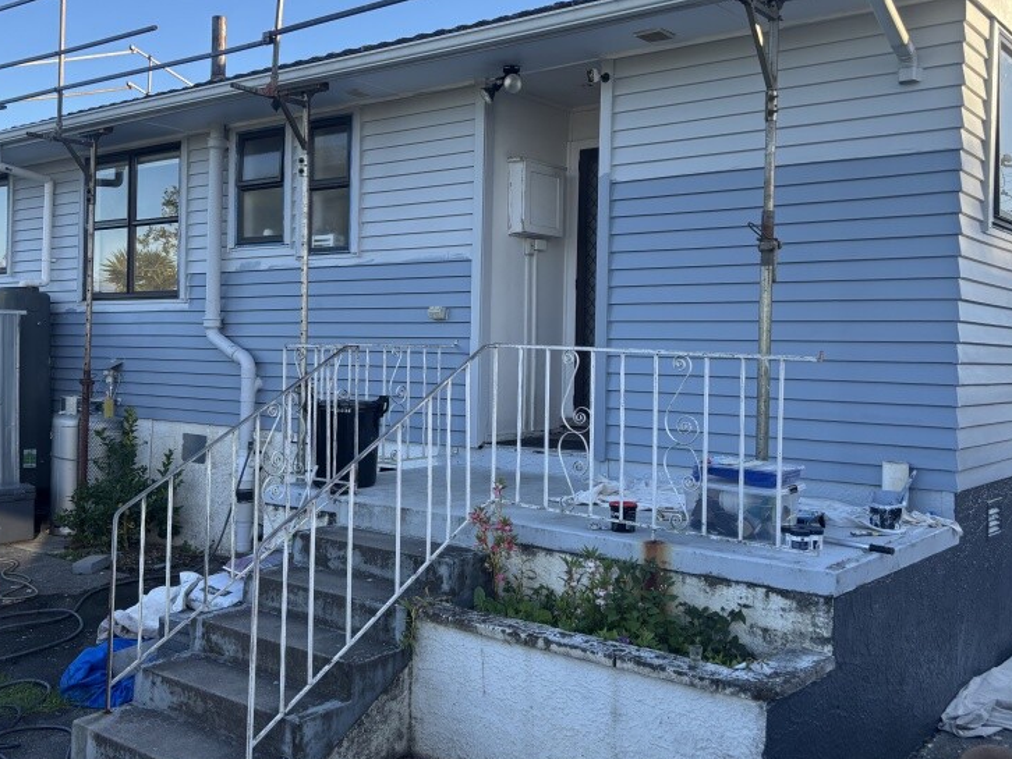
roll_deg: -1.6
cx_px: 479
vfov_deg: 38.6
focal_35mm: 37
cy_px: 334
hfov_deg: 50.1
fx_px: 1082
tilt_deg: +2.6
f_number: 1.6
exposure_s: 1/781
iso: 50
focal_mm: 5.96
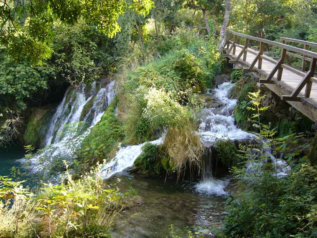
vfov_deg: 40.7
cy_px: 119
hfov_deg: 52.6
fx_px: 321
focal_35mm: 35
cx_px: 158
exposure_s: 1/50
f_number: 2.8
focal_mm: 5.8
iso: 80
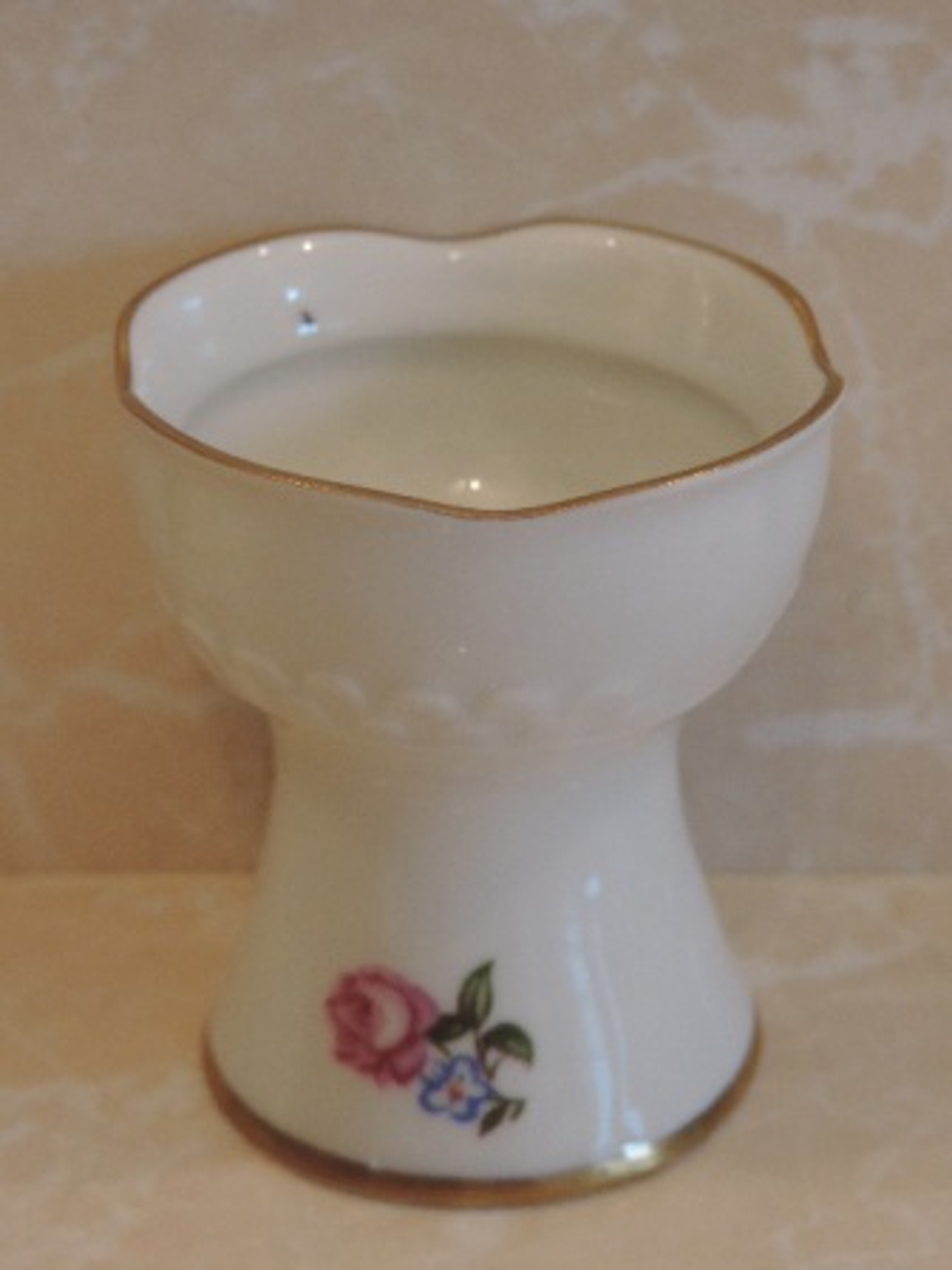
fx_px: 3300
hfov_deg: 16.4
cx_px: 476
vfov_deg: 21.8
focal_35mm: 90
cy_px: 635
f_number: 4.1
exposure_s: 1/40
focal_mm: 16
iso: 400
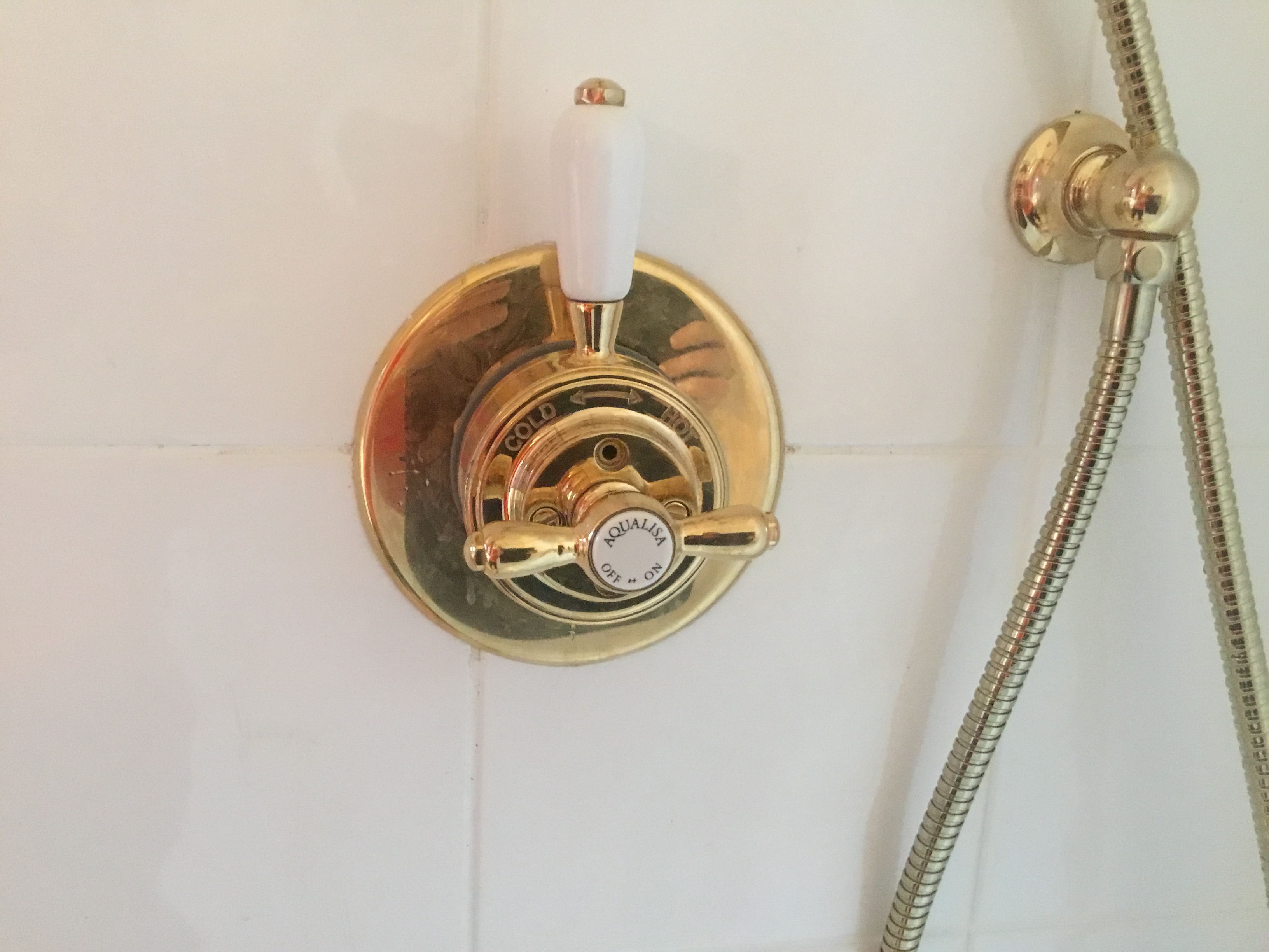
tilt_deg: -13.4
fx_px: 1136
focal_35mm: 31
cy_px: 476
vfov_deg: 45.4
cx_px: 634
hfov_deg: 58.4
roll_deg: -1.3
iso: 400
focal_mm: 3.3
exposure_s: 1/17
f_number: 2.4
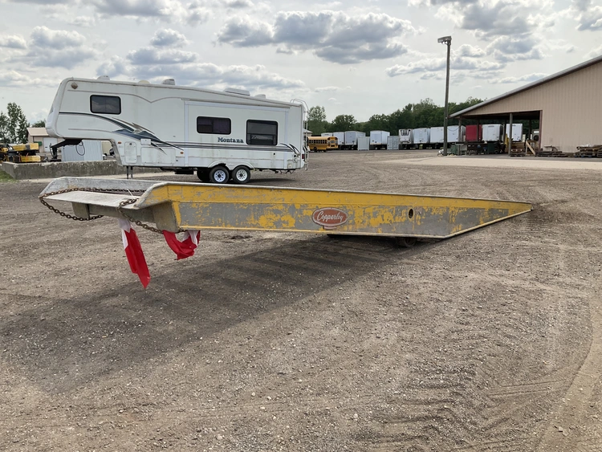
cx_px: 301
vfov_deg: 48.3
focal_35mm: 29
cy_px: 226
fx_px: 504
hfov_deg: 61.6
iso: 25
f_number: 1.8
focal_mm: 3
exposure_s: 1/1279
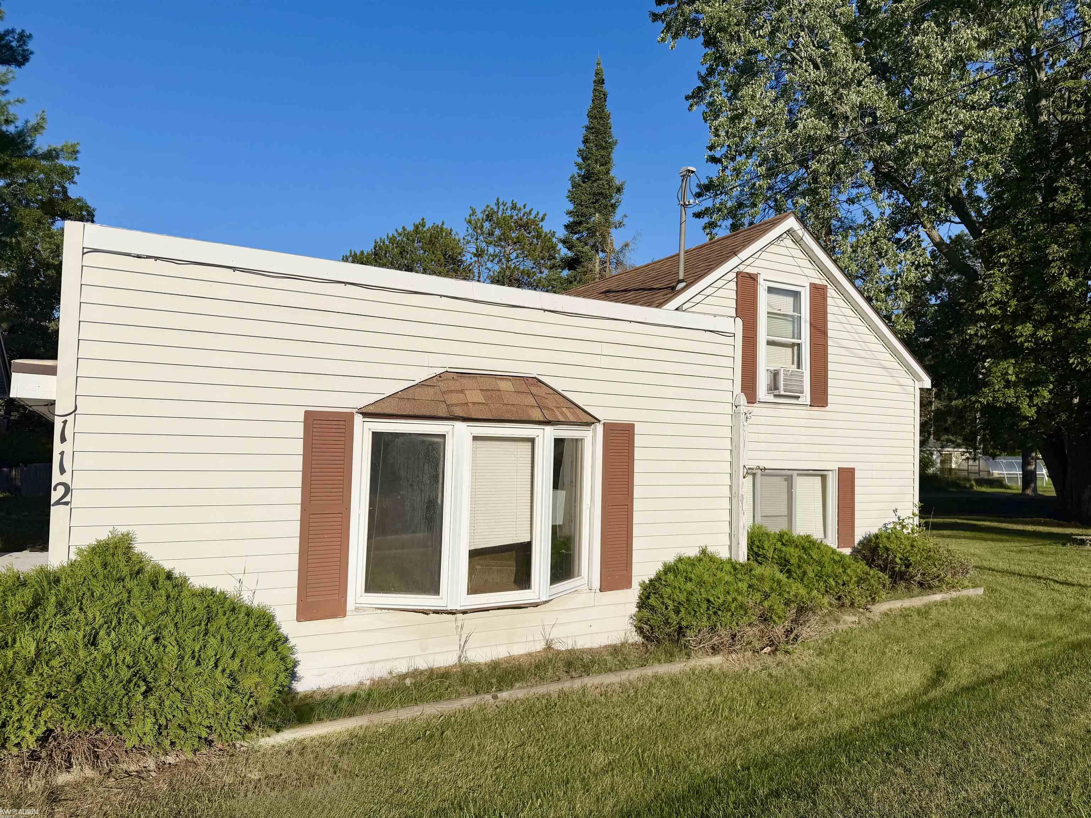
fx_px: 756
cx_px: 546
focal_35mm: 24
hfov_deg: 71.6
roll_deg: -1.2
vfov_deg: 56.8
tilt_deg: +2.8
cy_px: 409
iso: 100
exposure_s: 1/14286
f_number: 1.78
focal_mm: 6.76
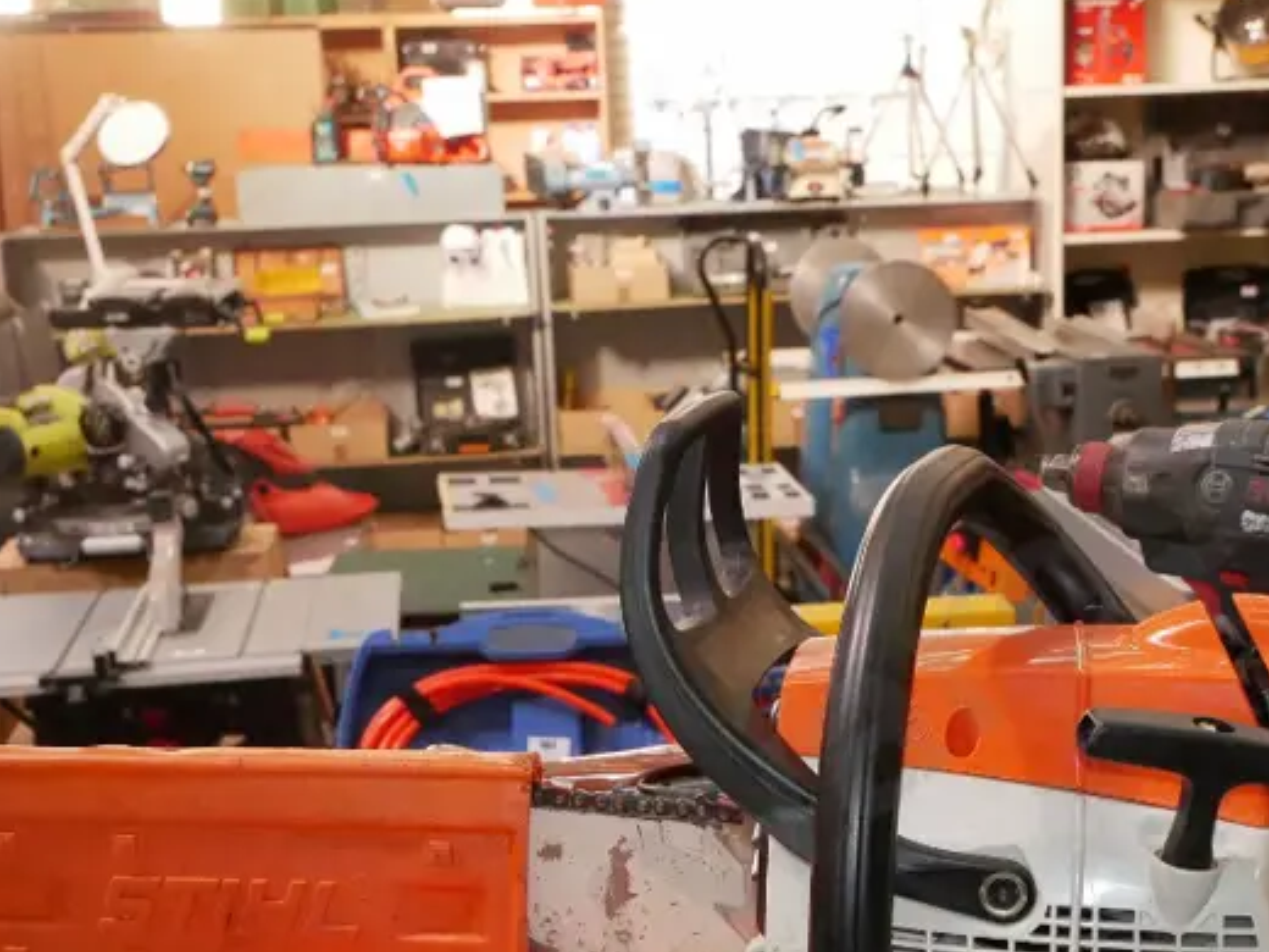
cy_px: 807
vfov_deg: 21.6
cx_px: 781
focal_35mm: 67
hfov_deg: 28.9
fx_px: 2456
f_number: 5.6
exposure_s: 1/160
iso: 3200
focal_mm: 17
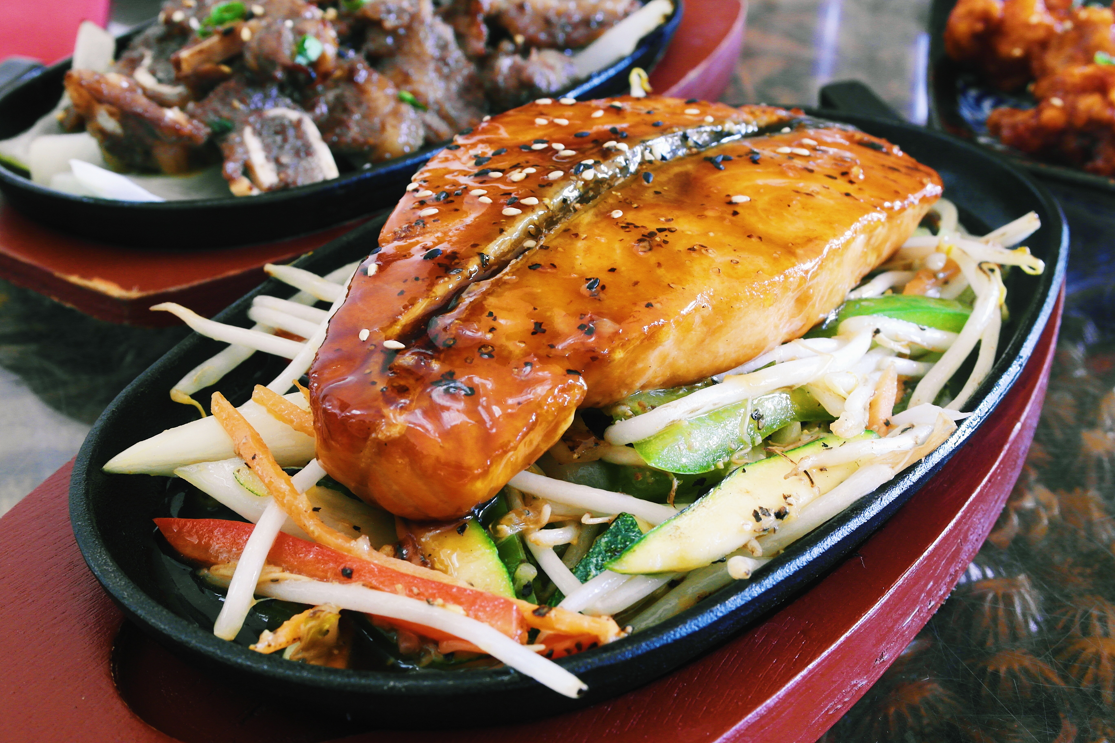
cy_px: 372
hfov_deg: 42.7
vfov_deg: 29.2
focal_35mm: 46
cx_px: 558
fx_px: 1425
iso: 800
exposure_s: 1/20
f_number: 10
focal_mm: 30
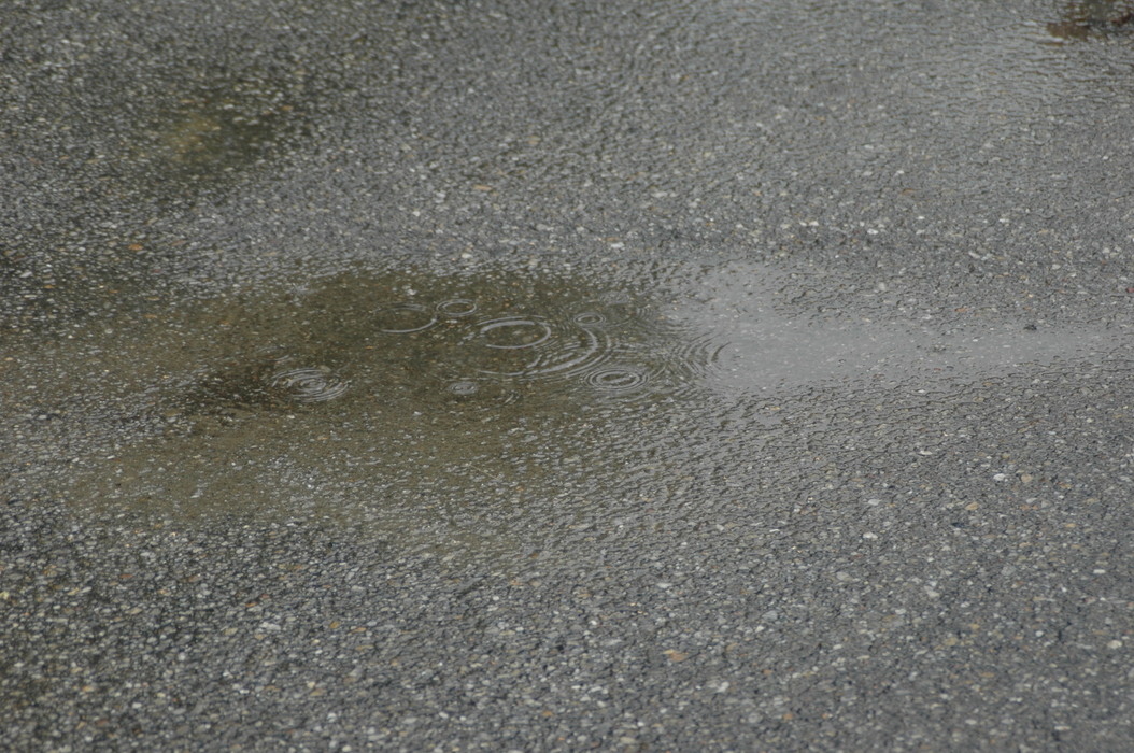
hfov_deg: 13.1
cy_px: 376
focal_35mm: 158
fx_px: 4955
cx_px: 567
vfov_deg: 8.7
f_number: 4.5
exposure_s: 1/250
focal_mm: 105
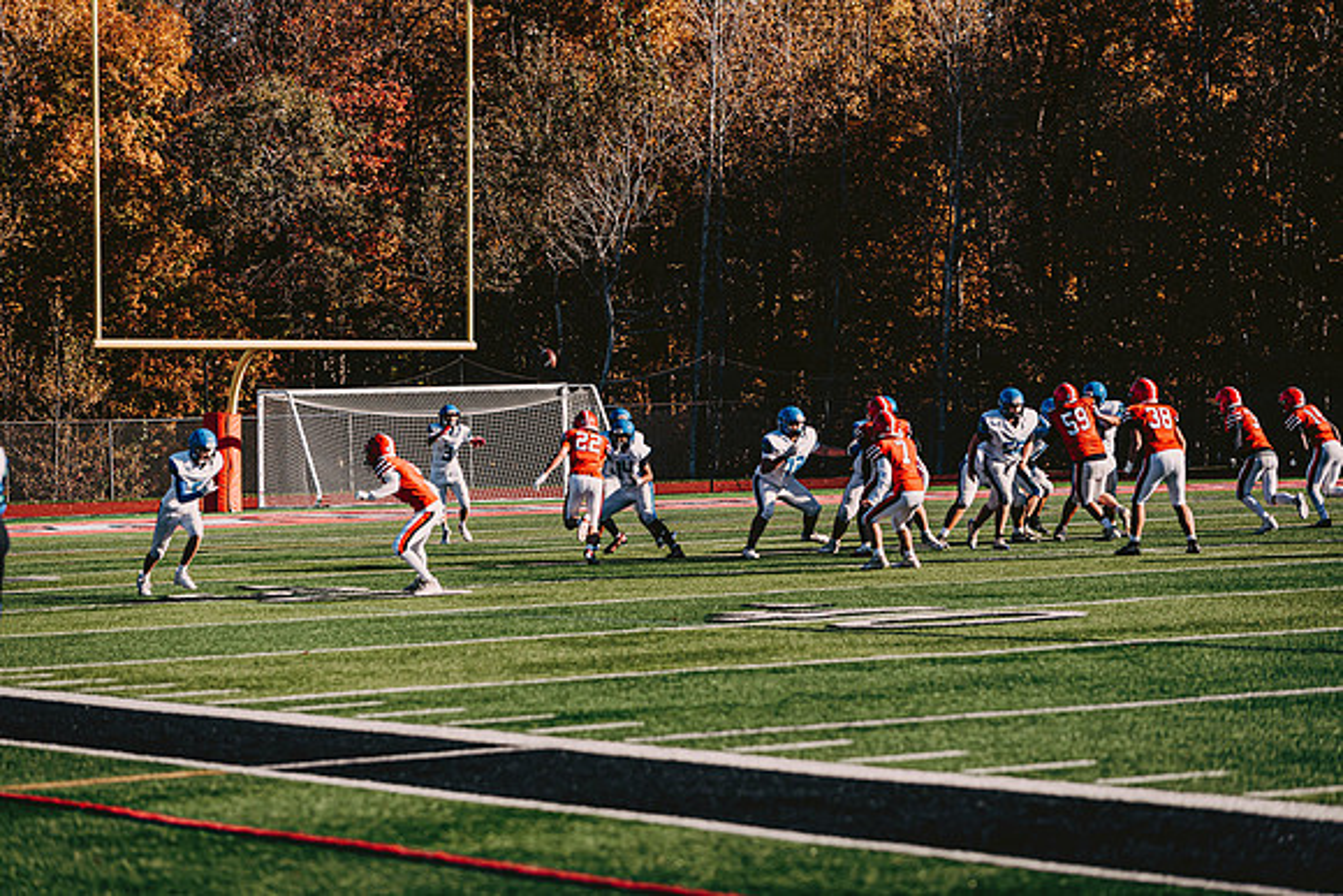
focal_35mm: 122
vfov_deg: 11.2
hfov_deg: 16.8
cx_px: 672
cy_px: 448
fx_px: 4552
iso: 250
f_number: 3.2
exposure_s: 1/2000
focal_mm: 122
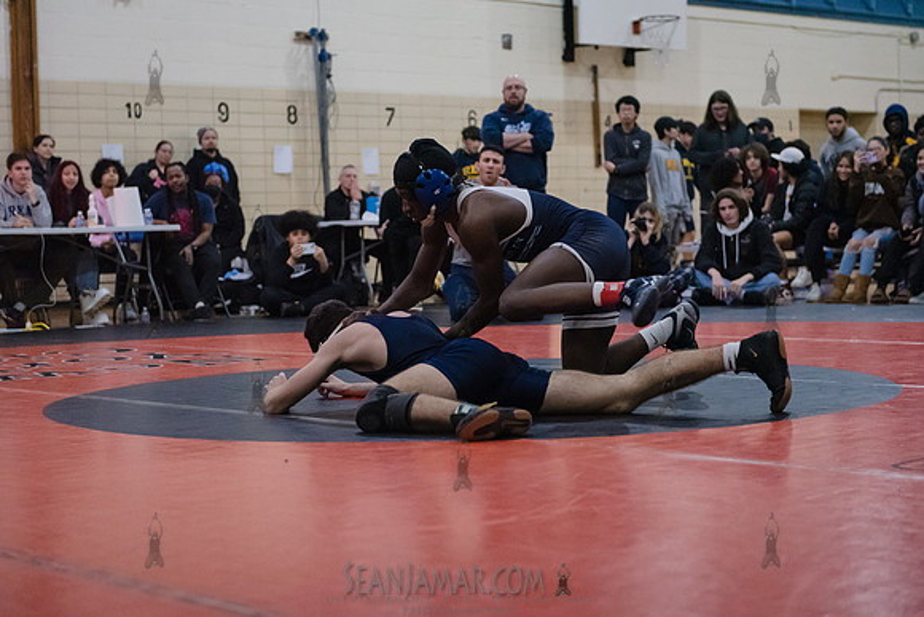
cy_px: 308
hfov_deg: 28.8
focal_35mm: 70
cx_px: 462
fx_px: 1797
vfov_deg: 19.5
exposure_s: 1/400
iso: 8000
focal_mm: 70
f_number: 3.2
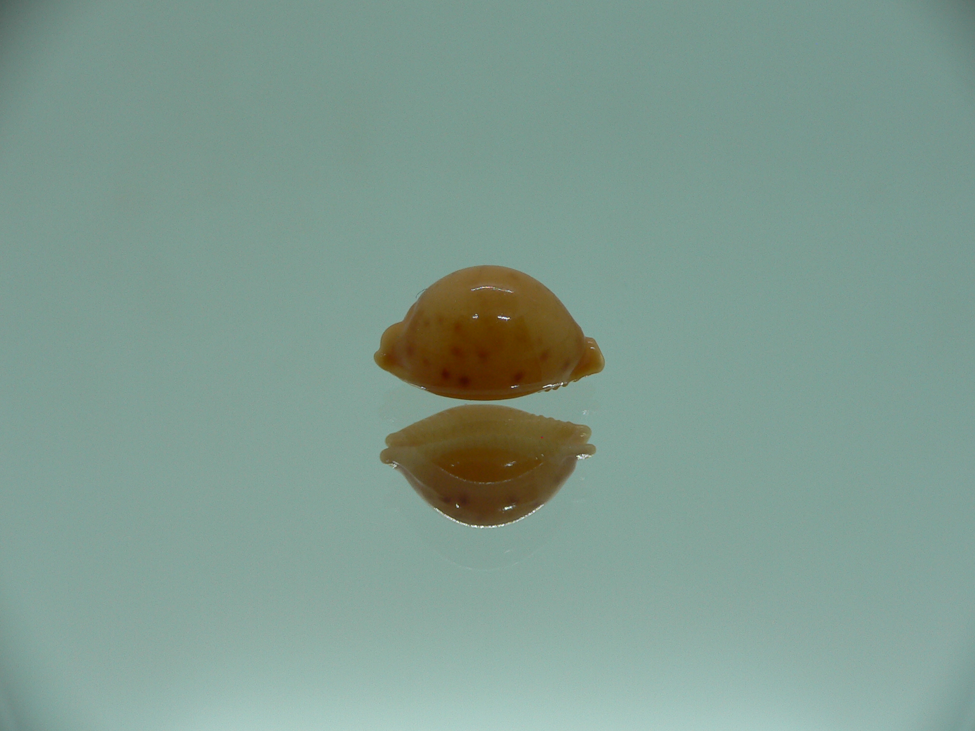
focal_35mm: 35
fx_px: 986
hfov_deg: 52.6
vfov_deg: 40.7
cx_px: 488
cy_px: 366
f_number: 2.8
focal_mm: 4.6
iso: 80
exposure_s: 1/80
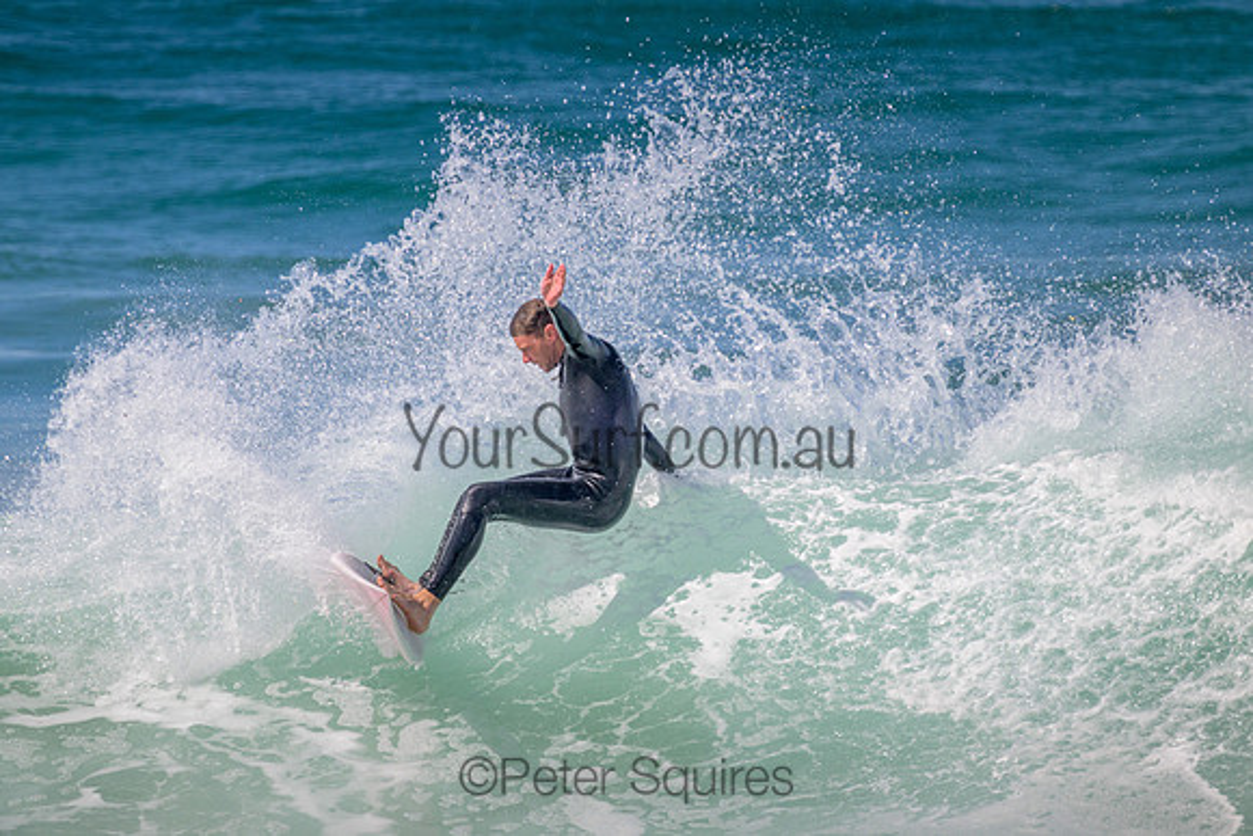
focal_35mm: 800
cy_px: 418
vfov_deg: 1.7
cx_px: 626
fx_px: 27850
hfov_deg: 2.6
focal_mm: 800
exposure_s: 1/2000
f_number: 11
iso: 720
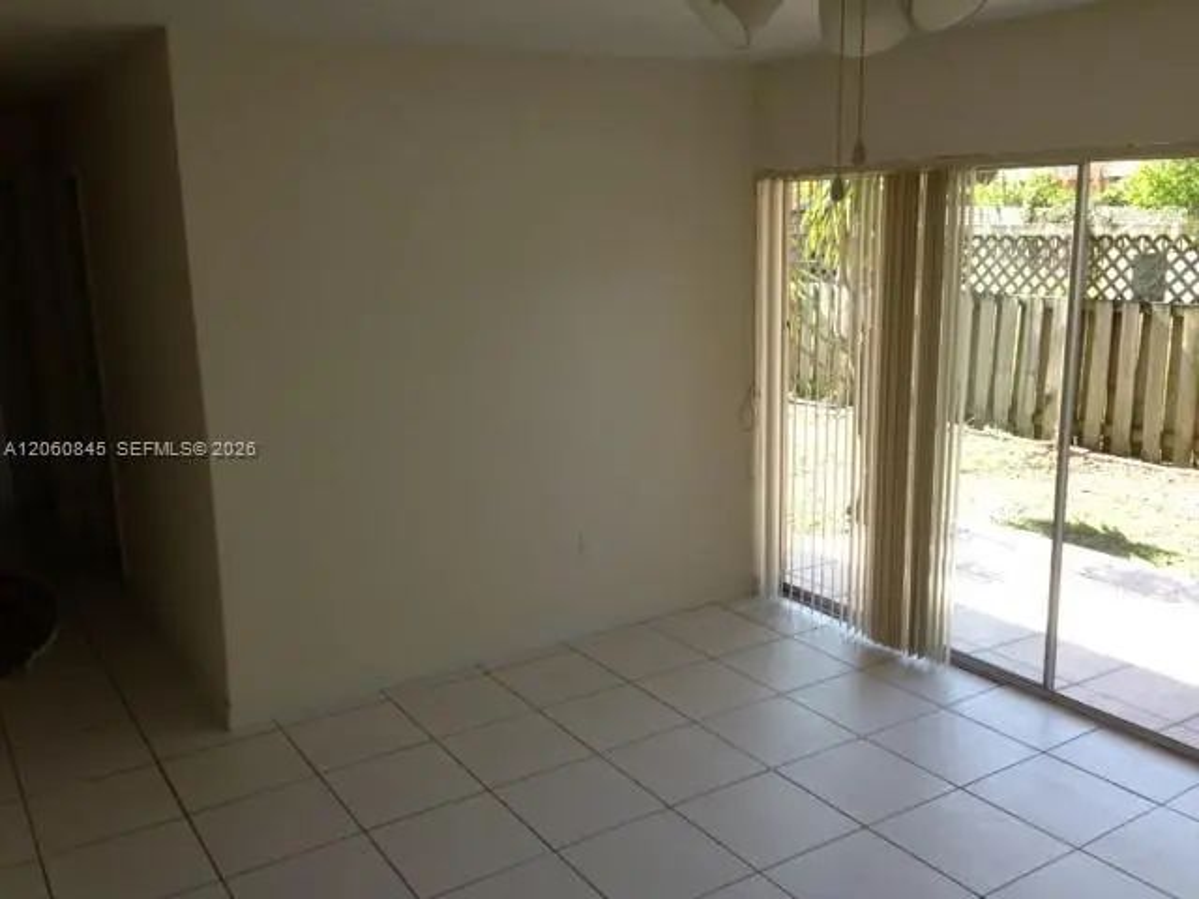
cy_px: 450
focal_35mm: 33
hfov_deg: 55.4
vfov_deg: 42.9
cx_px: 600
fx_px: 1143
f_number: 2.4
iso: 64
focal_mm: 4.13
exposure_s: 1/214
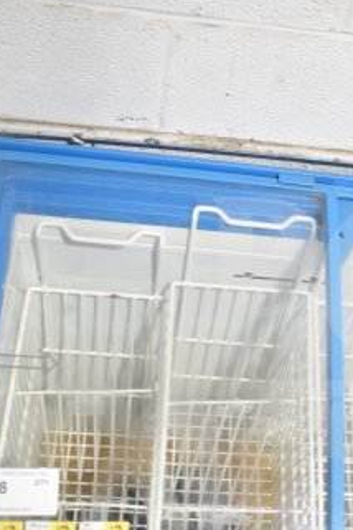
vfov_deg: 34.9
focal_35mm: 57
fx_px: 838
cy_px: 328
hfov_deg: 22.8
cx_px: 360
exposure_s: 1/30
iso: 320
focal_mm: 20
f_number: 3.8
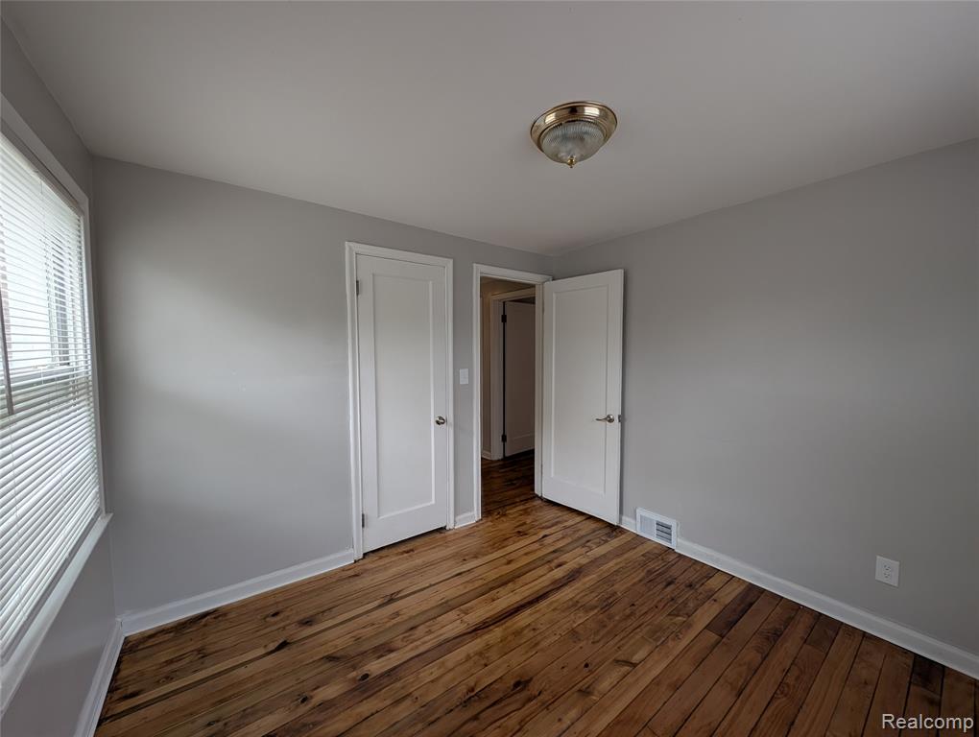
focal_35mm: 12
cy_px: 368
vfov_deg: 94.6
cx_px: 490
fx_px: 340
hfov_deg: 110.5
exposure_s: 1/125
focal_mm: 2.23
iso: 38
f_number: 1.95
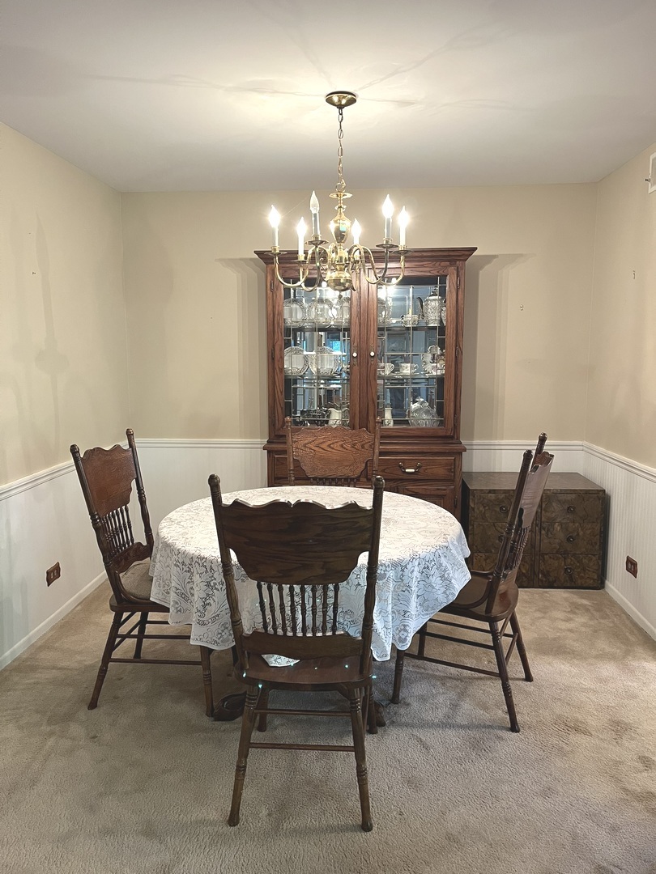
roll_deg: +0.3
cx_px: 328
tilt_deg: -8.4
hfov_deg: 53.1
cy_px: 437
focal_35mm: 26
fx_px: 657
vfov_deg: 67.3
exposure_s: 1/60
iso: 250
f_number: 1.6
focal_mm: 5.1
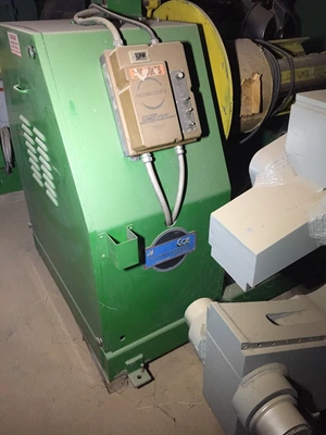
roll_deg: +1.7
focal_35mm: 29
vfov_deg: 61.7
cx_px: 163
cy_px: 218
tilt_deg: -29.5
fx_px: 364
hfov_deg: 48.2
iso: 250
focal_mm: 4.15
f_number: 2.2
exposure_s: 1/30
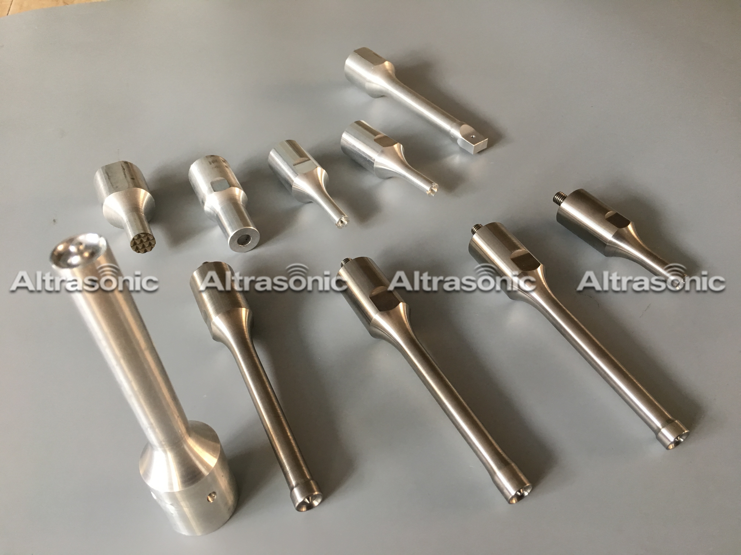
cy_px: 278
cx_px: 370
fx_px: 621
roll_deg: +6.6
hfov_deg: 61.7
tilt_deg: -43.8
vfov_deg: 48.2
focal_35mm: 29
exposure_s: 1/33
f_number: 2.2
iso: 50
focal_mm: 4.15
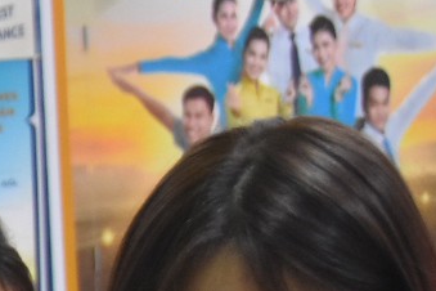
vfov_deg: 6.6
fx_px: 2434
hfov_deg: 9.5
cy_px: 561
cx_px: -451
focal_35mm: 201
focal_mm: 28
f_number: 4
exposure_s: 1/200
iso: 1600
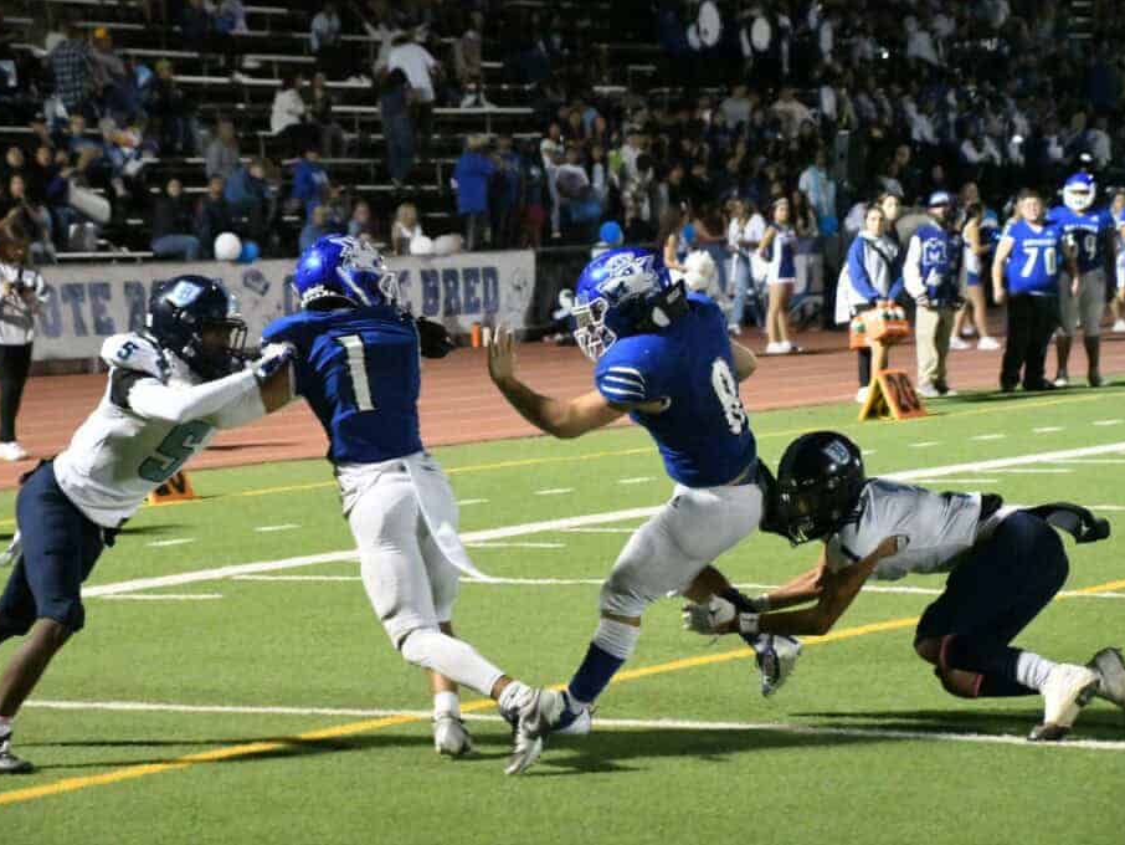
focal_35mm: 139
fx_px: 4504
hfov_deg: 14.2
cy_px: 423
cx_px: 580
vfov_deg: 10.7
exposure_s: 1/1000
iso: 32000
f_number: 5.3
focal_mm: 85
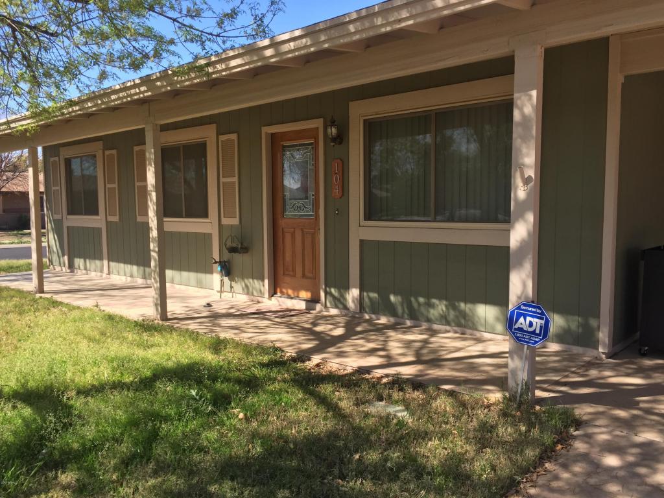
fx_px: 556
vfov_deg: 48.2
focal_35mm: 29
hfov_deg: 61.7
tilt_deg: -4.7
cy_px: 249
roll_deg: +0.4
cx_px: 332
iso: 32
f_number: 2.2
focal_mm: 4.15
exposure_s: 1/964
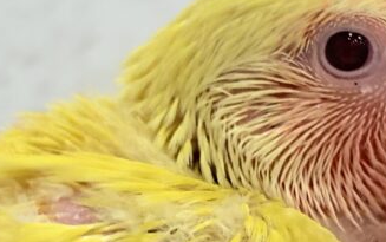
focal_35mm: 202
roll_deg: -6.0
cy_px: 332
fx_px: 2127
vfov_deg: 6.4
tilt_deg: -7.2
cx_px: 204
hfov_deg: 10.4
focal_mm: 5.96
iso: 25
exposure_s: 1/50
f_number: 1.6
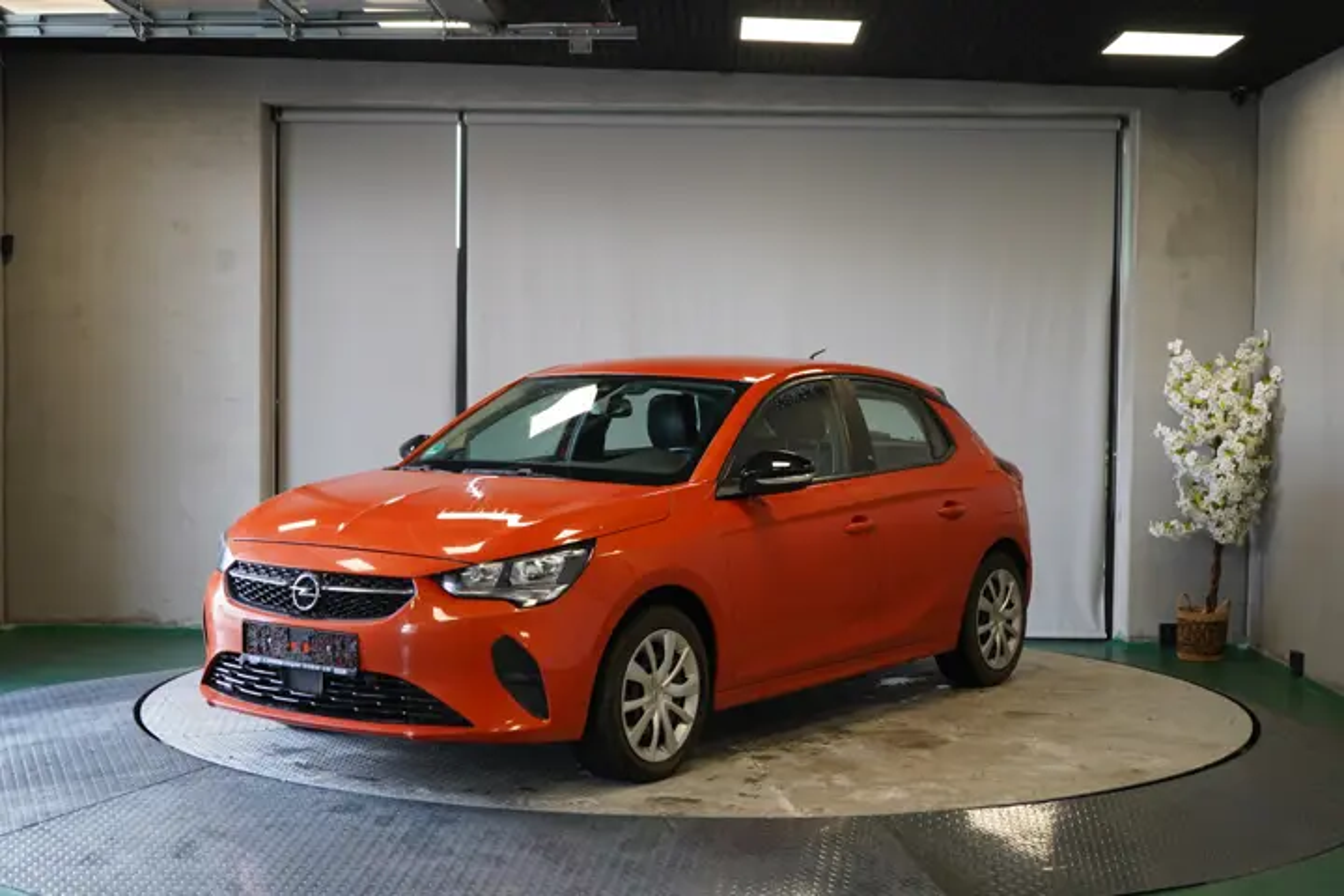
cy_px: 448
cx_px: 672
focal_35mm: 50
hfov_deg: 39.6
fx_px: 1867
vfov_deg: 27.0
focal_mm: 50
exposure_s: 1/160
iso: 1250
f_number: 4.5
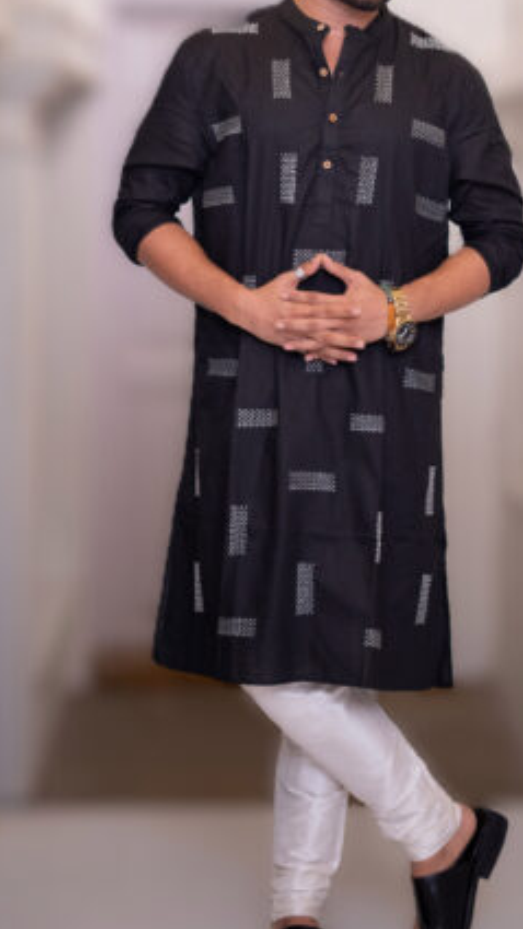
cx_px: 344
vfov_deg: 28.6
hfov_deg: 16.3
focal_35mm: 74
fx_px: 1825
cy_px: 415
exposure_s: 1/320
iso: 800
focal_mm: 50
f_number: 1.8
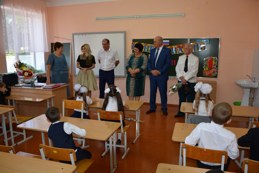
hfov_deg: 61.9
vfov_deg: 43.6
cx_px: 130
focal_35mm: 30
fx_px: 216
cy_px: 86
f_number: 3.5
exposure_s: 1/125
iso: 250
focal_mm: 20
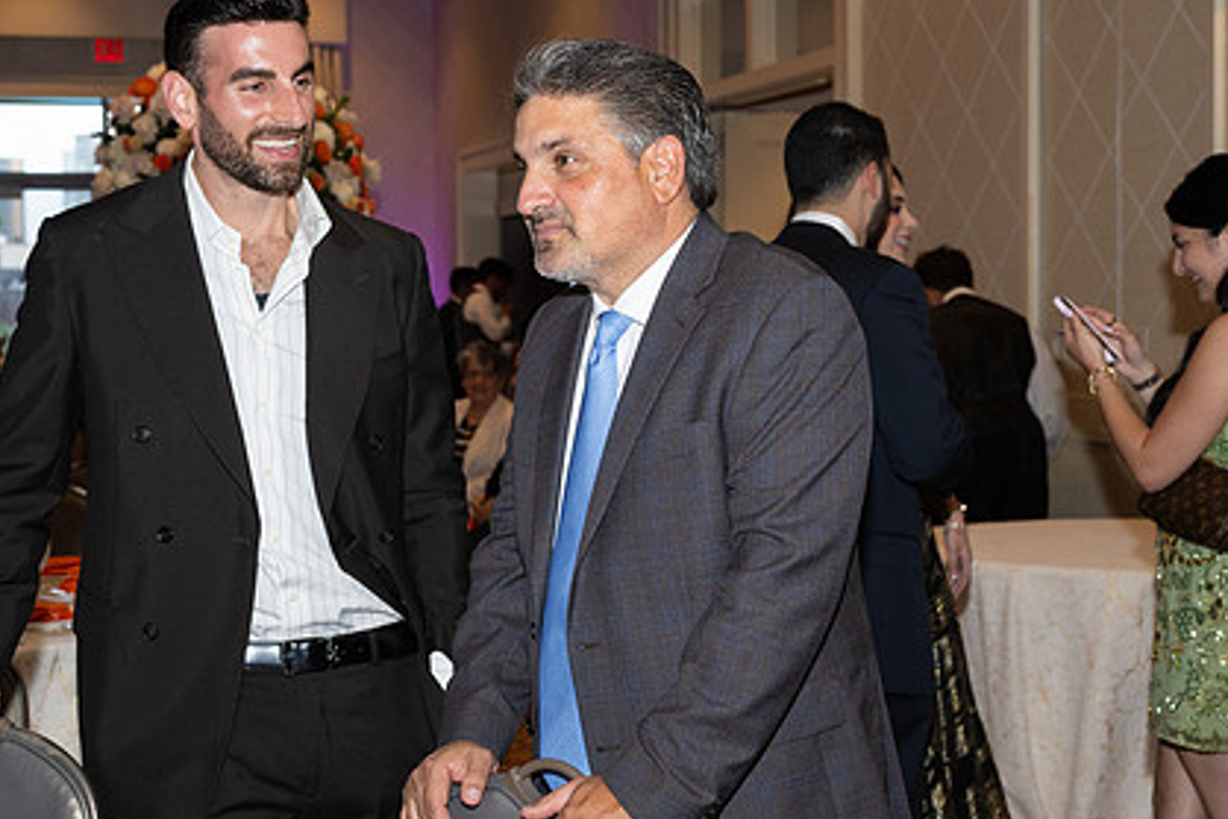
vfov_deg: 22.3
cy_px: 415
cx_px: 496
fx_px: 2081
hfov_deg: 32.8
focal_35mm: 61
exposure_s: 1/100
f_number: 5.6
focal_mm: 44
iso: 800
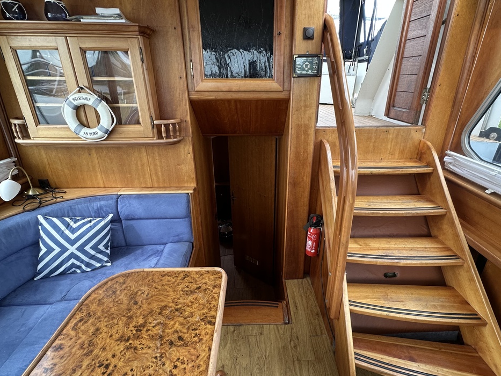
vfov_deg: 71.6
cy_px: 189
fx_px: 261
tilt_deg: -24.1
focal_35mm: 18
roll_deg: -0.2
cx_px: 265
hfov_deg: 87.7
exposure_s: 1/99
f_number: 2.2
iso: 100
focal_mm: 2.22
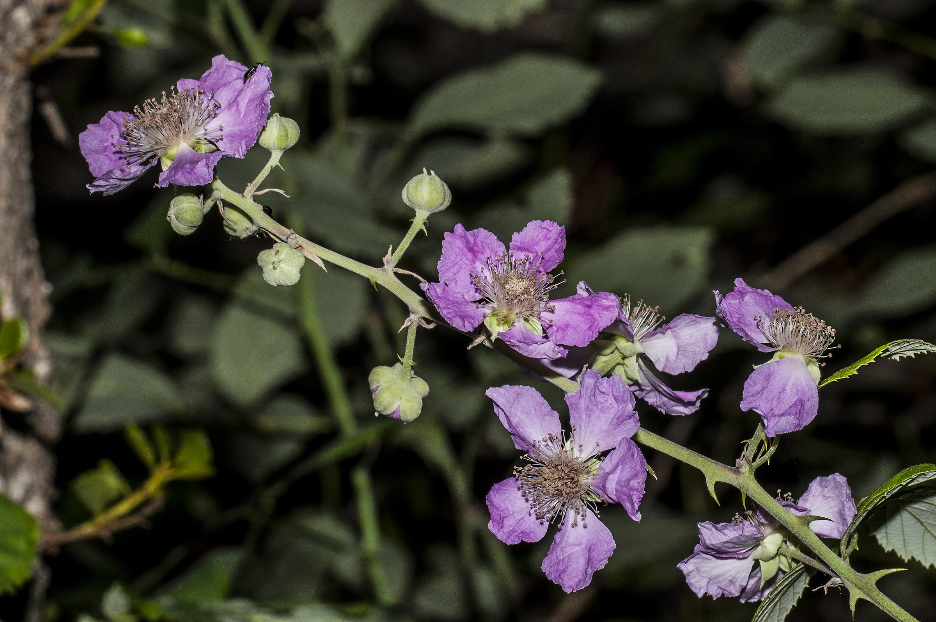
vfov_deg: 4.9
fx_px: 7206
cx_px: 468
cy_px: 311
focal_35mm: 278
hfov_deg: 7.4
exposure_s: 1/250
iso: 200
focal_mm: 185
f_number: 16
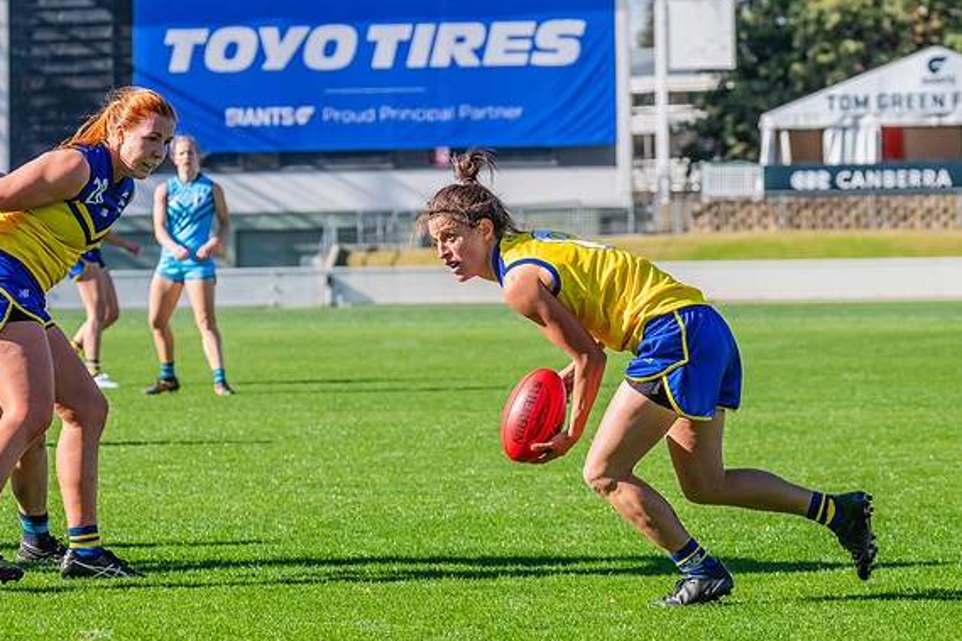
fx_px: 5476
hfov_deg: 10.0
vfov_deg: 6.7
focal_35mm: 205
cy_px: 309
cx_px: 562
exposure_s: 1/1250
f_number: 9
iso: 800
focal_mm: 170
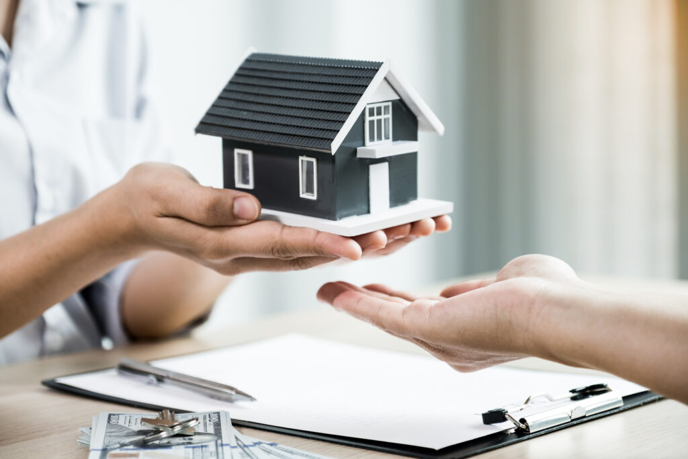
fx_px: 1586
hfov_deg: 24.5
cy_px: 230
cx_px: 344
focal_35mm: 83
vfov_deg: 16.5
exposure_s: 1/320
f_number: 2.8
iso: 250
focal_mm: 55
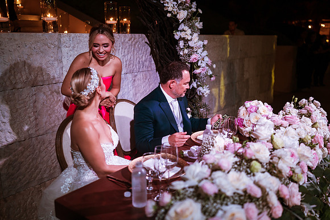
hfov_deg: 54.5
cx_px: 165
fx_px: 321
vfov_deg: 37.8
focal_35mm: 35
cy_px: 110
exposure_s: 1/160
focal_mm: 35
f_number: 1.8
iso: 500
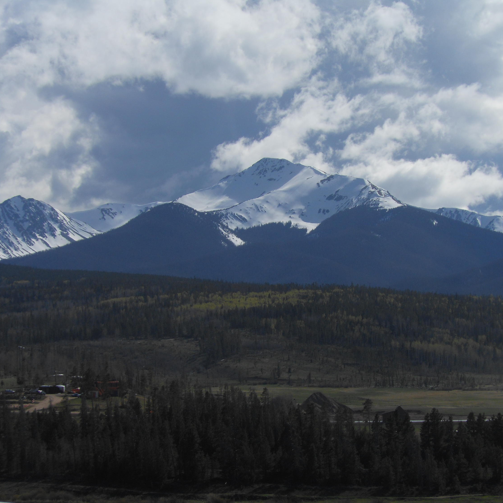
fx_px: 2745
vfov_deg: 10.5
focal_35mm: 167
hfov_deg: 10.5
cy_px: 251
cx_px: 302
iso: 80
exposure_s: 1/1250
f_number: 5.5
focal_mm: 25.3
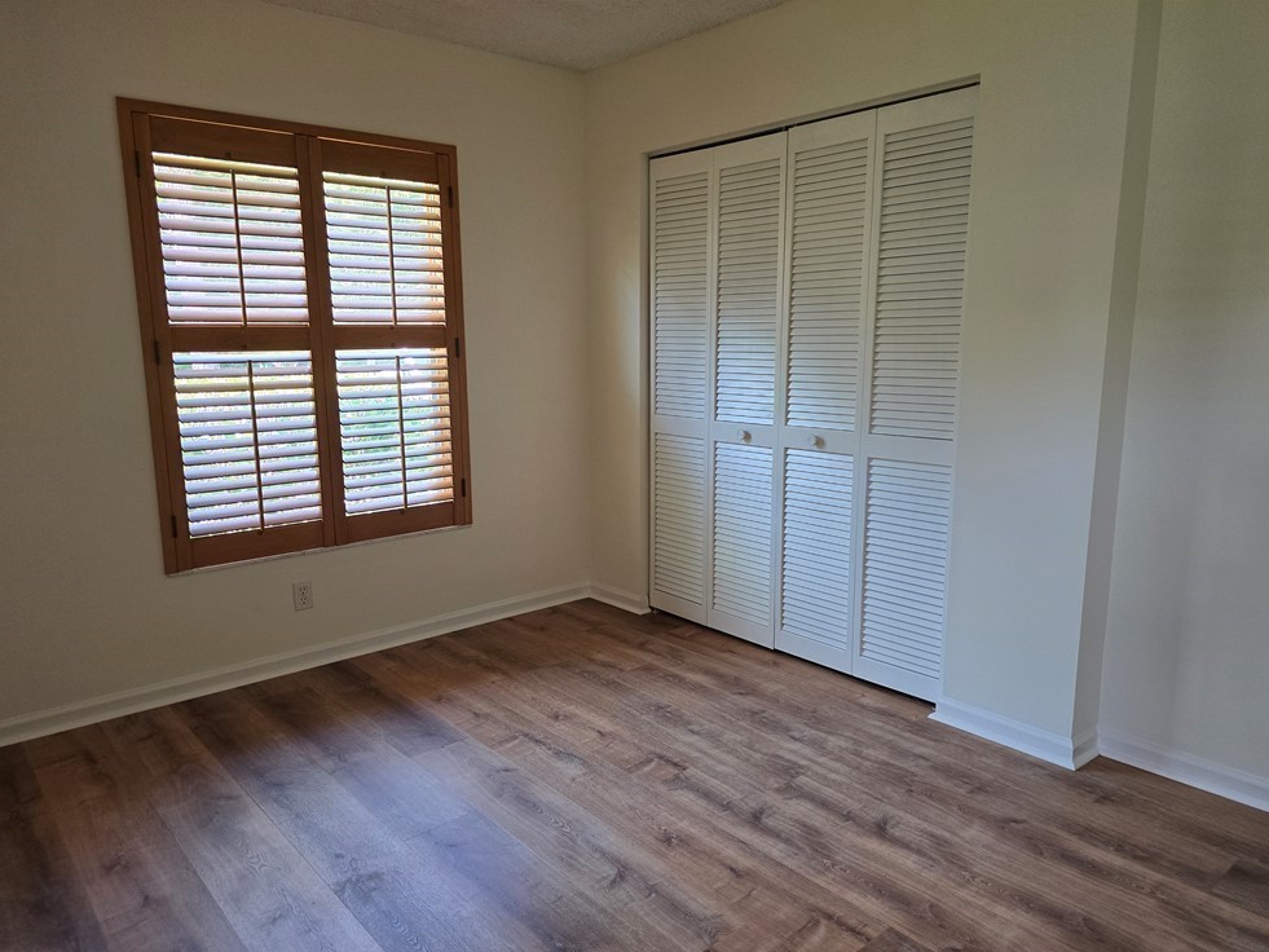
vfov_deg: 56.8
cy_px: 495
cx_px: 622
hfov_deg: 71.6
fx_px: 880
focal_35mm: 24
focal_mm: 6.3
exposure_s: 1/120
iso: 160
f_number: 1.7
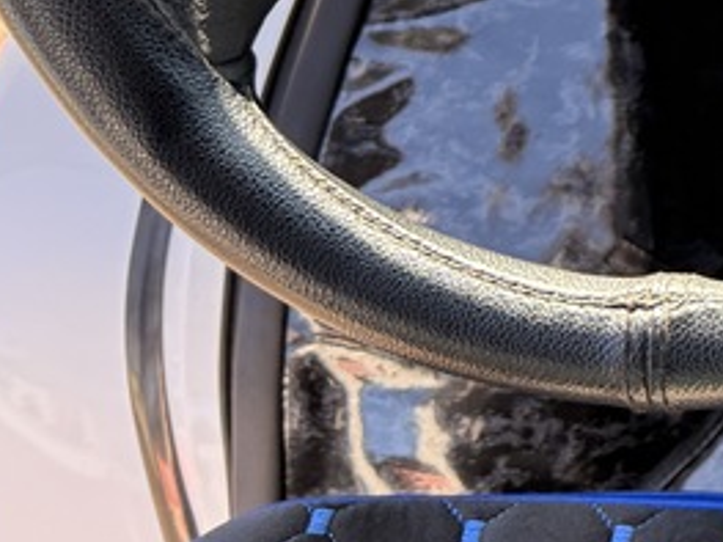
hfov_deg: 15.7
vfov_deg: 13.3
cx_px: 1357
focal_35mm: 104
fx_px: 2171
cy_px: -303
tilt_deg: -51.5
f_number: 1.78
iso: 160
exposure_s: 1/227
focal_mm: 6.76
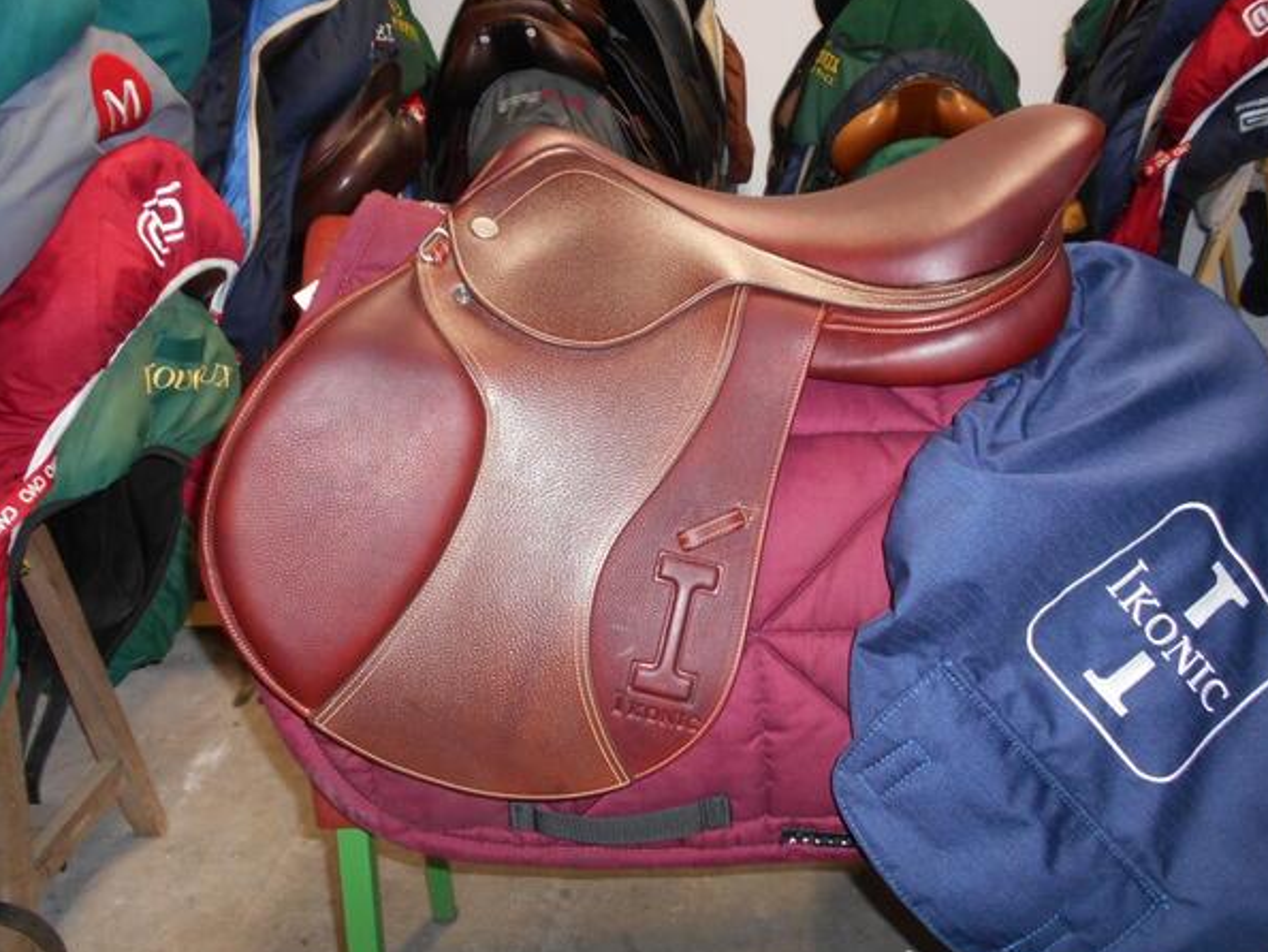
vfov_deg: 49.8
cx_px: 645
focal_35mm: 28
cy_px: 465
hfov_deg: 63.4
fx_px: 1026
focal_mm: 4.6
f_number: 3.2
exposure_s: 1/25
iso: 200
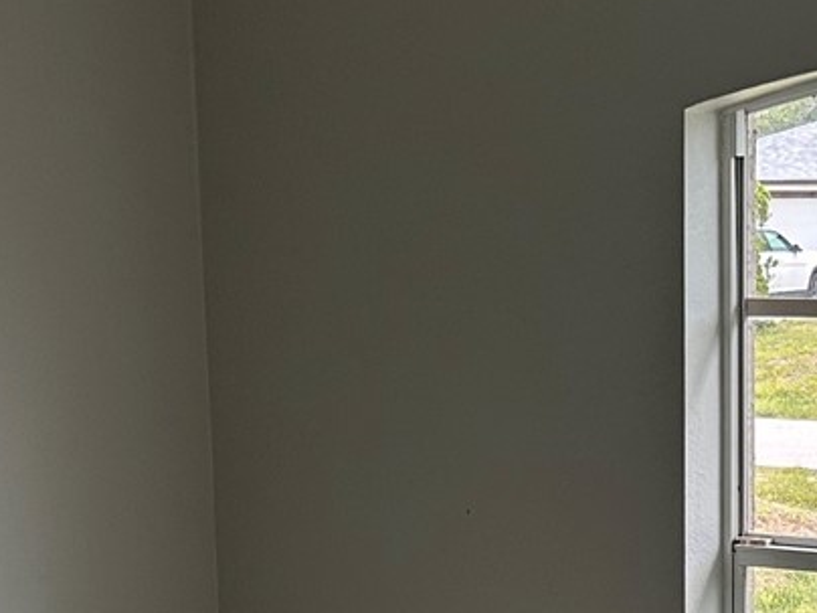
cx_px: 768
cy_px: 645
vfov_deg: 14.1
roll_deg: +0.1
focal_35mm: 103
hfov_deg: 18.7
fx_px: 2431
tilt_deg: -9.8
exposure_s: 1/120
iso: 100
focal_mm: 5.7
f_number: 1.5
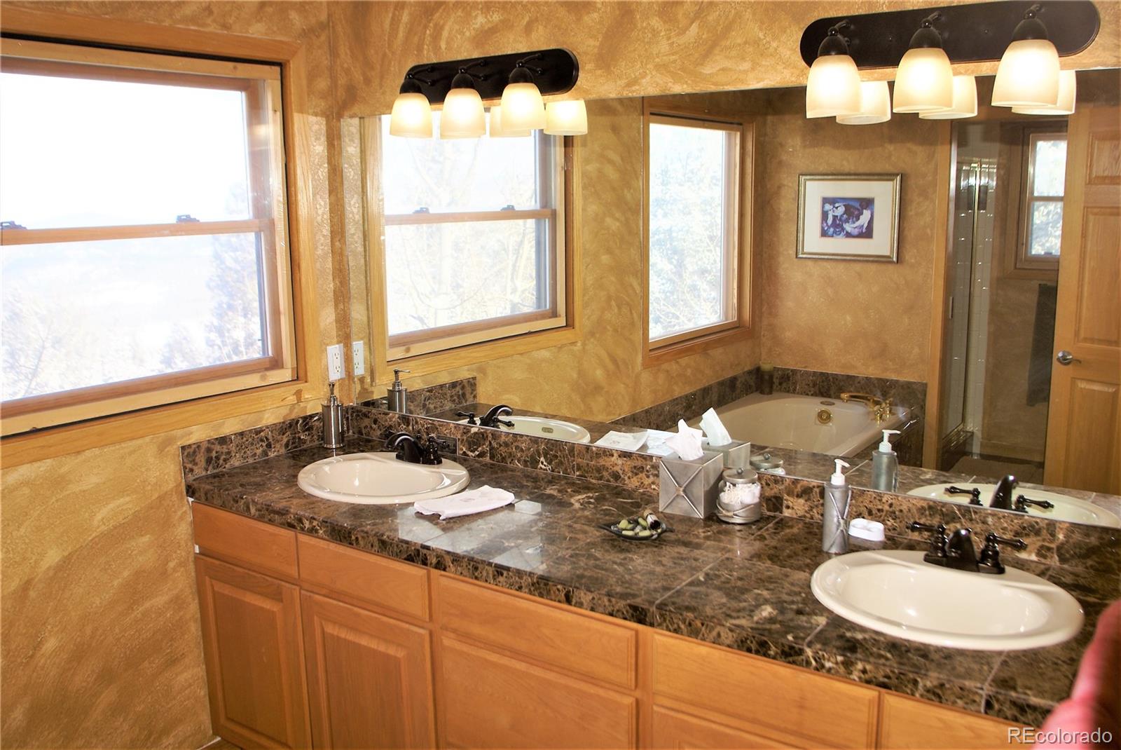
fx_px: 935
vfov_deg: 43.7
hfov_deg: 61.9
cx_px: 560
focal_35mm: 30
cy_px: 375
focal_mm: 20
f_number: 4
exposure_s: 1/125
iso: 100
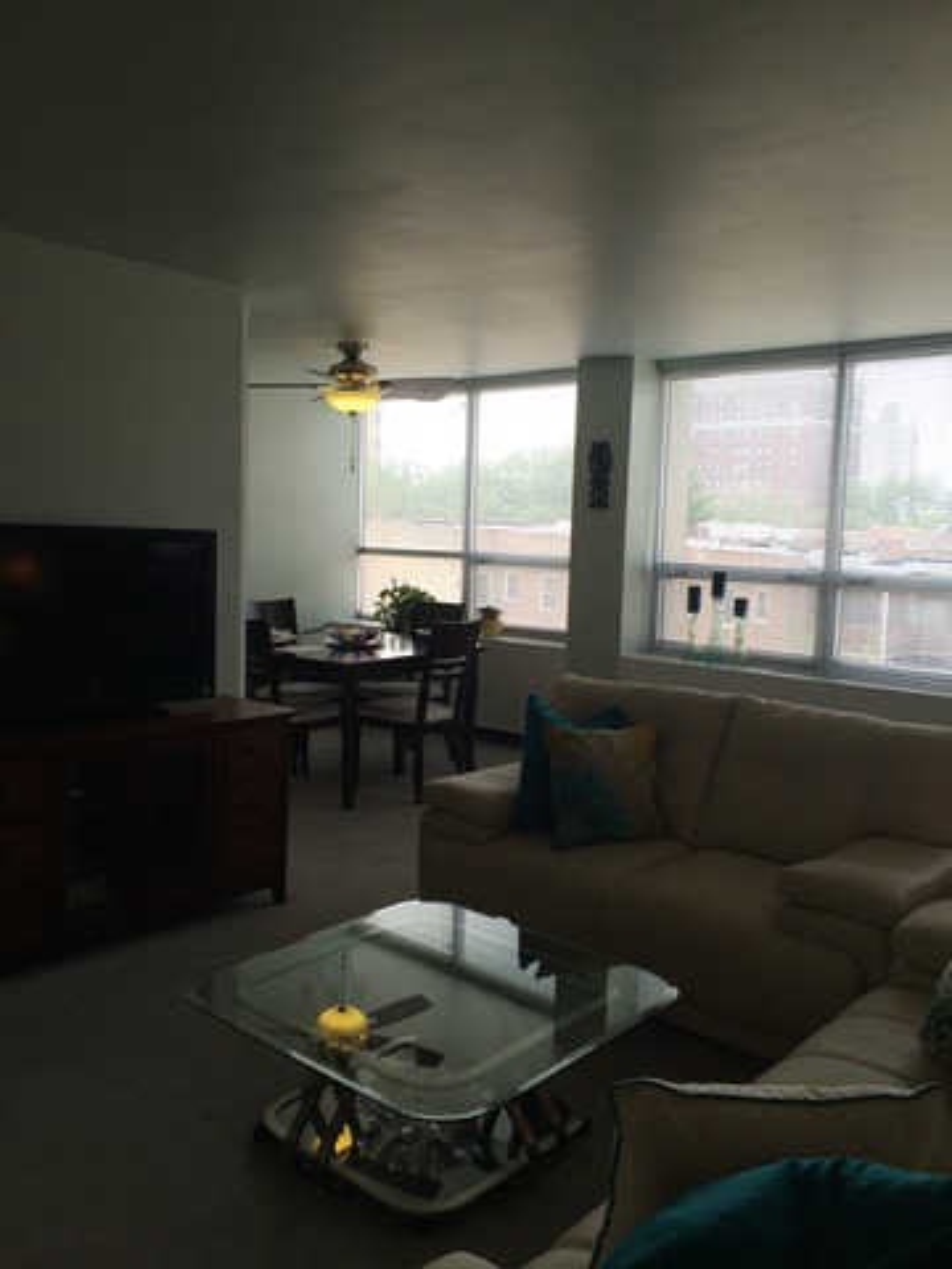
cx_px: 476
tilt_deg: -8.0
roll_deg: -0.5
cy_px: 634
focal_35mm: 29
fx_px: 1063
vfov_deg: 61.7
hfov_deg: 48.2
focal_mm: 4.15
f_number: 2.2
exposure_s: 1/120
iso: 40
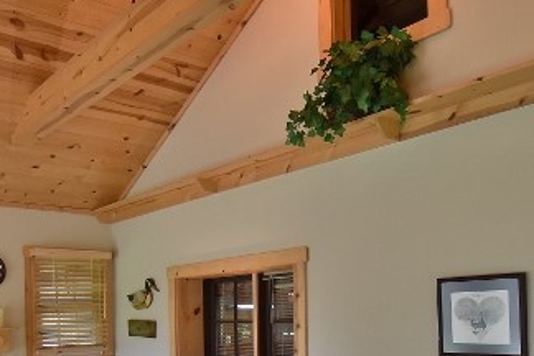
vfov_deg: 33.8
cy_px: 327
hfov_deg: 50.9
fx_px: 549
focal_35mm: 37
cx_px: 178
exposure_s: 1/60
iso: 500
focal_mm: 10
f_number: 4
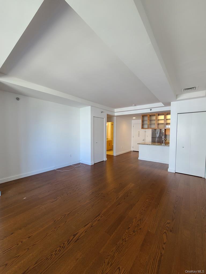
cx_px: 103
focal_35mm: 13
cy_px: 137
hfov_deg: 89.9
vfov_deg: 106.2
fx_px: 103
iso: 125
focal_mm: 2.2
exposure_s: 1/59
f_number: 2.2
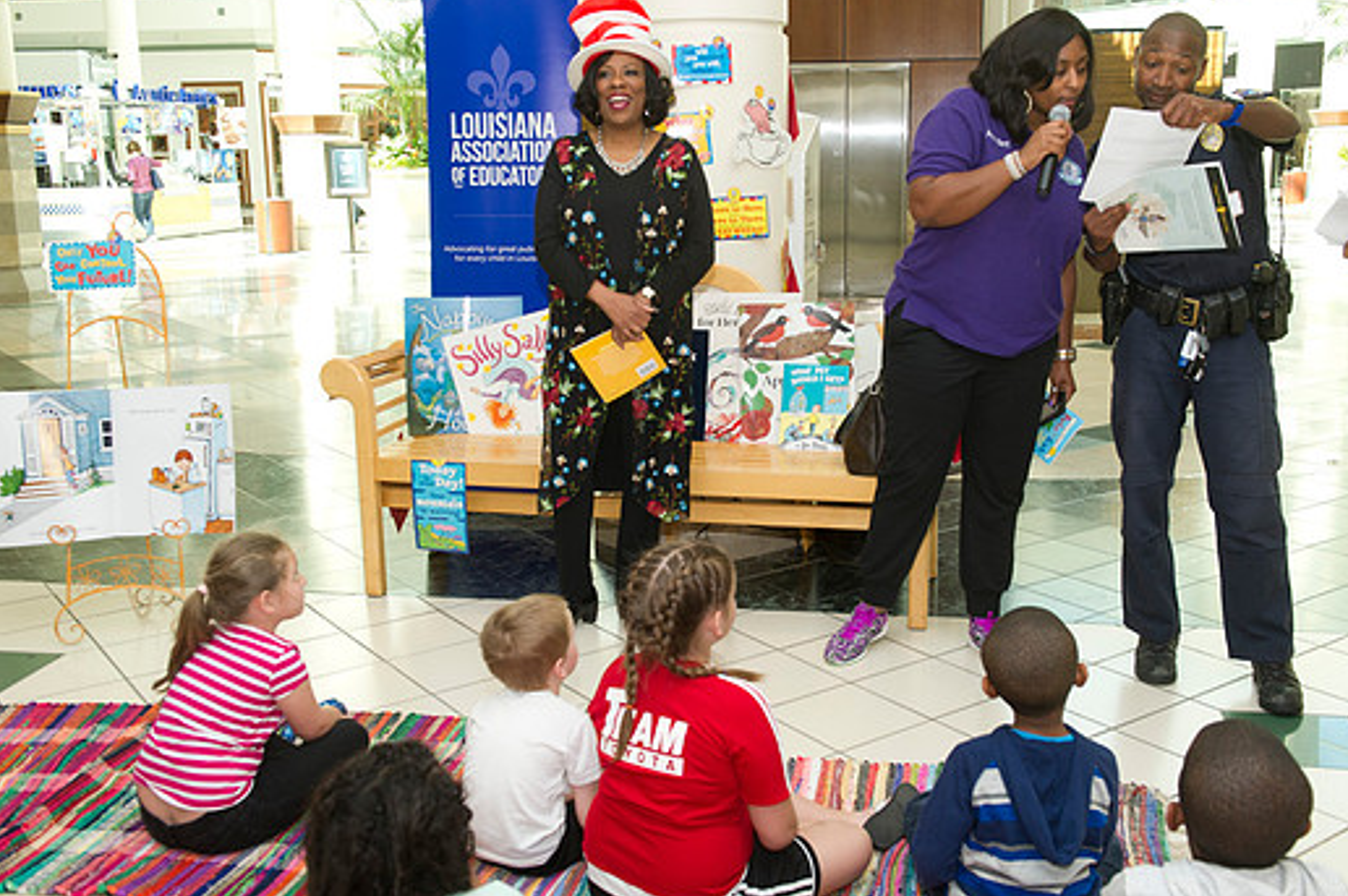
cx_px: 713
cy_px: 405
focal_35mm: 36
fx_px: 1347
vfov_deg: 36.8
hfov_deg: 53.1
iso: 1250
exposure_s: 1/250
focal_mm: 32
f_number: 5.6
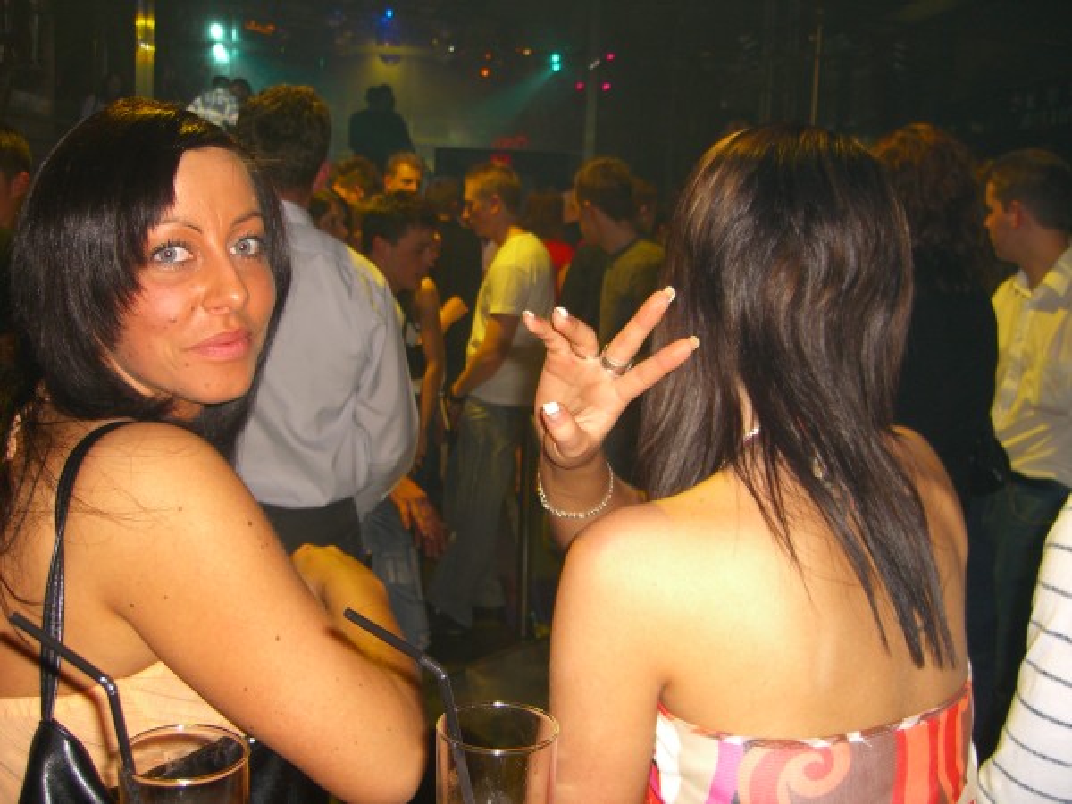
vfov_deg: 37.7
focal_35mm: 38
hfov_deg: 49.0
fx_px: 1177
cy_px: 402
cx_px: 536
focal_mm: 7.9
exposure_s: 1/60
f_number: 2.8
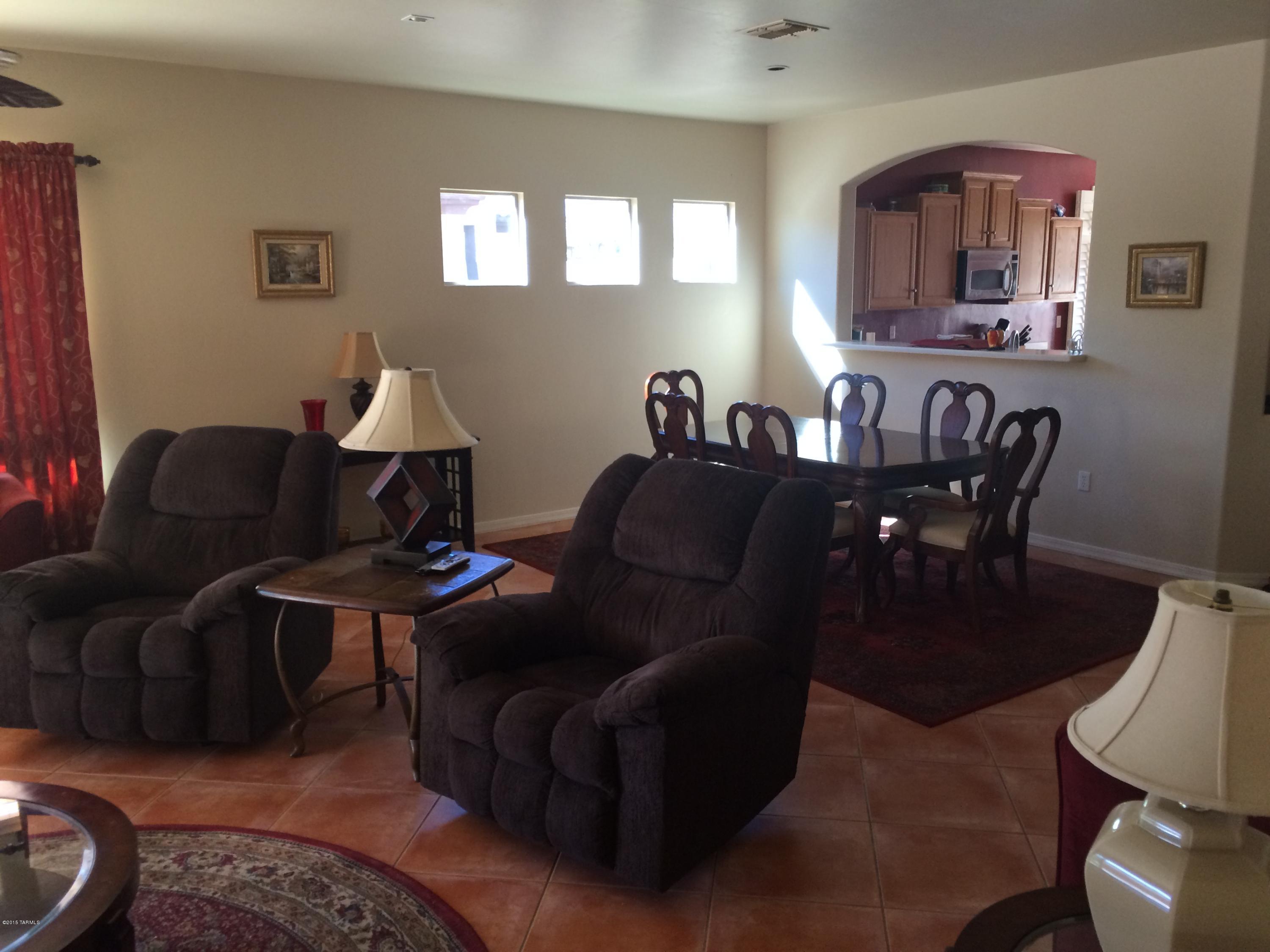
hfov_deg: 61.7
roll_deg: +1.0
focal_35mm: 29
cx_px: 635
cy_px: 476
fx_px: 1064
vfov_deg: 48.2
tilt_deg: -11.5
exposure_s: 1/30
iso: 64
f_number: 2.2
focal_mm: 4.15
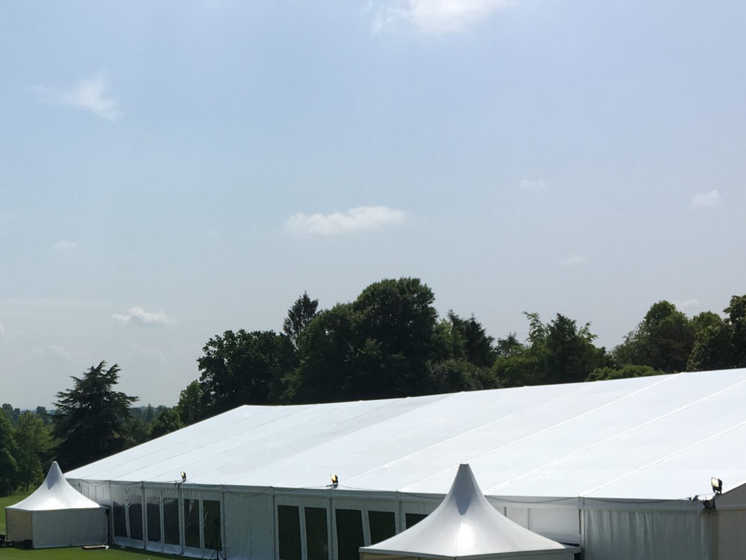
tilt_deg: -5.9
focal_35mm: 58
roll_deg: +0.5
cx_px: 121
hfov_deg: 32.1
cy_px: 524
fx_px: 1250
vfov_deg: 24.4
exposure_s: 1/2653
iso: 25
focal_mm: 4.15
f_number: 2.2
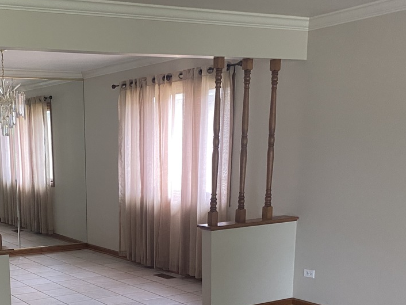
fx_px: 622
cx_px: 87
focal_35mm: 53
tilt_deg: -13.3
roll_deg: +1.0
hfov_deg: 35.1
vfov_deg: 26.3
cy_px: 296
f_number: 1.8
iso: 320
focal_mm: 4.25
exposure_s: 1/60
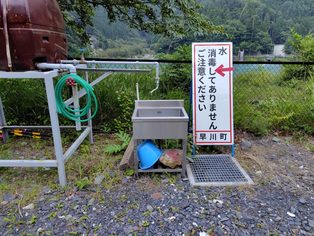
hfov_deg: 73.9
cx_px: 157
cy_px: 118
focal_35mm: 23
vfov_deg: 58.9
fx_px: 209
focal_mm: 5.6
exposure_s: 1/120
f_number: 1.9
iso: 218
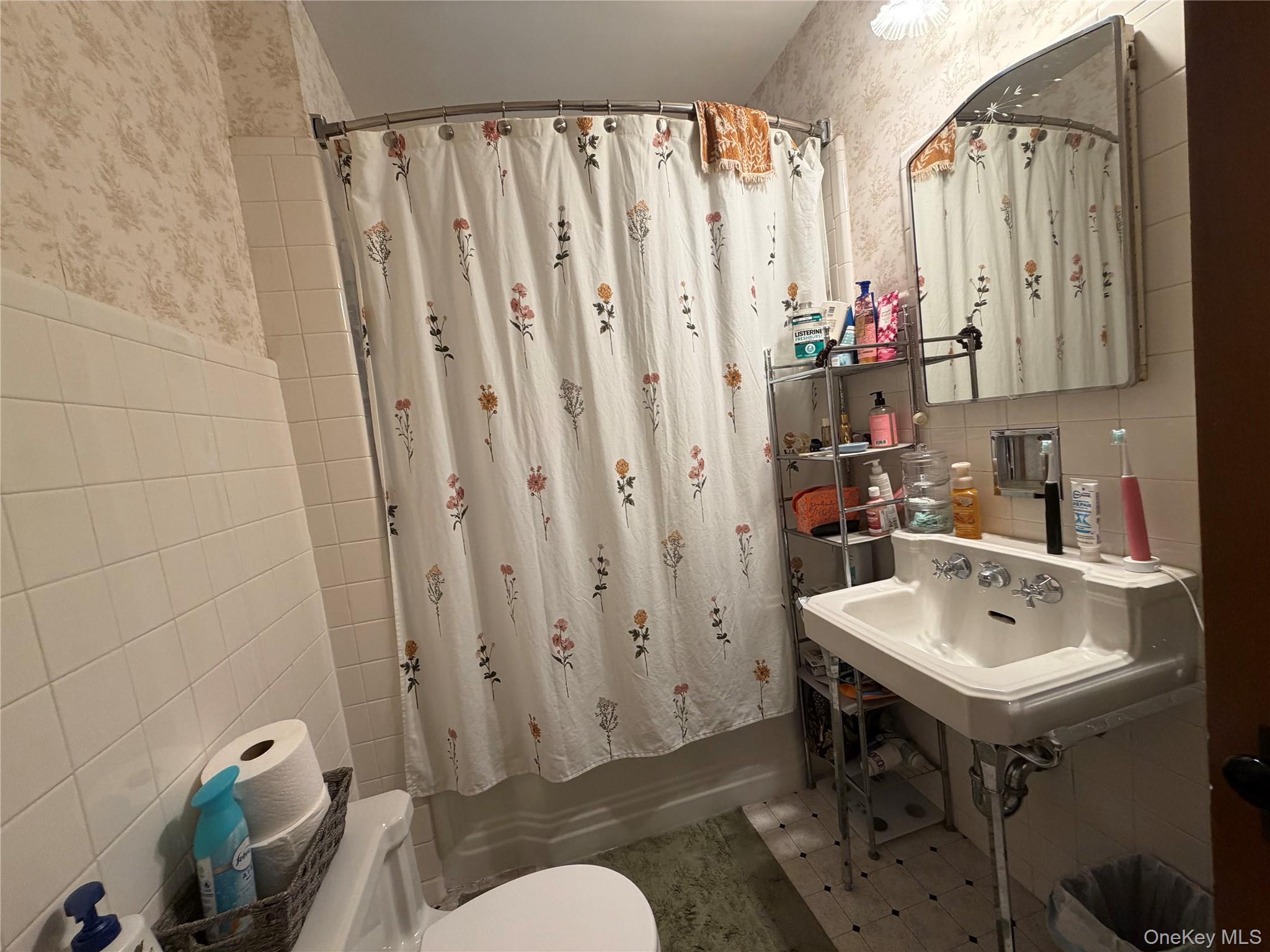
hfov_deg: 102.1
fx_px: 514
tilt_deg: -5.3
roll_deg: +7.3
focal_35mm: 14
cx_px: 635
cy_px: 476
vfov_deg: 85.7
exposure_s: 1/60
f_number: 2.2
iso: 160
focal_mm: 2.22
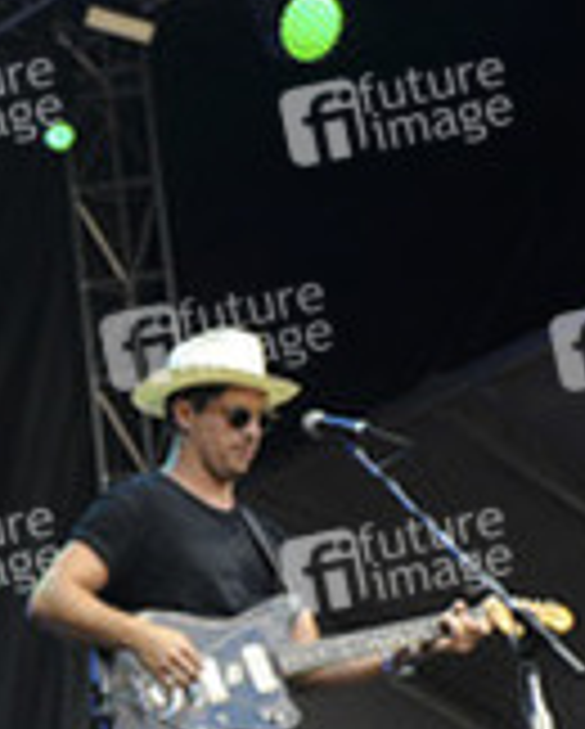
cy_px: 450
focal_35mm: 117
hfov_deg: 12.8
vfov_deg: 16.4
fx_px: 2527
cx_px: -176
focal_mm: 45
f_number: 2.8
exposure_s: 1/640
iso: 800
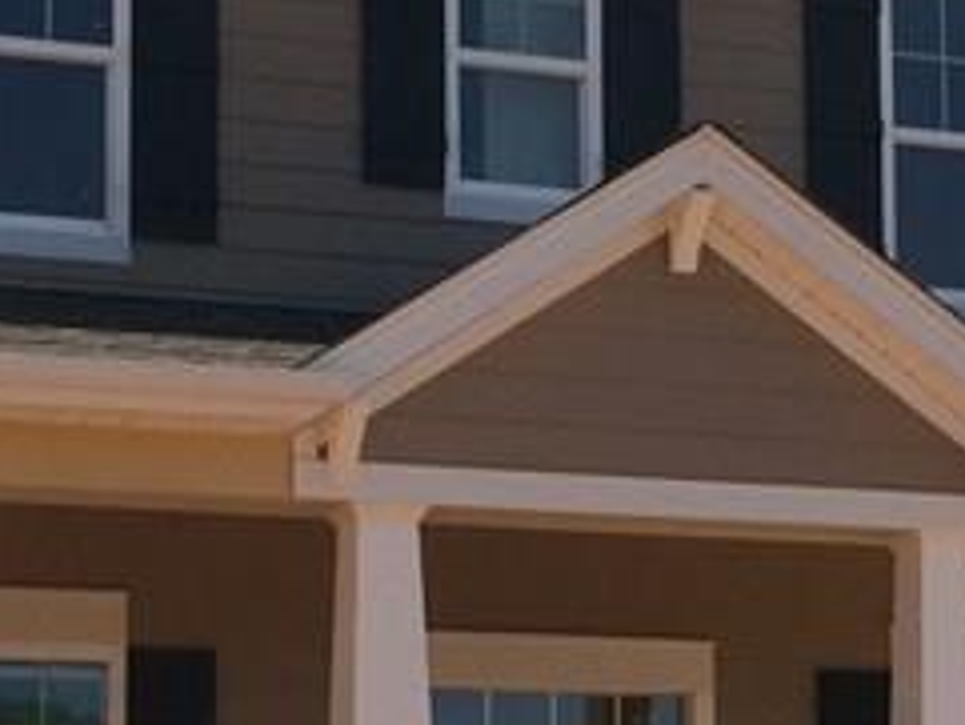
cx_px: 729
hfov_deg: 15.9
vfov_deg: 12.0
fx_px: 3431
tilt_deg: +6.0
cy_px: 601
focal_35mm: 123
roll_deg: +2.0
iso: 32
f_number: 2.2
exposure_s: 1/2740
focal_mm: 4.15
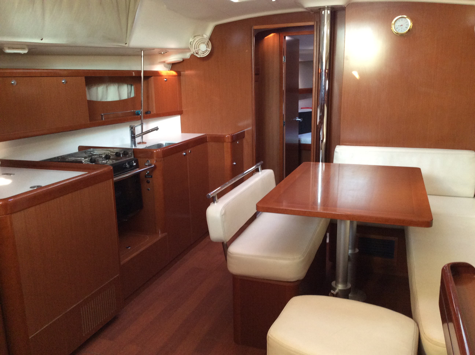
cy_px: 178
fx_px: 438
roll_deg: +0.4
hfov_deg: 56.9
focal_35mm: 32
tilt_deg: -14.6
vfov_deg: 44.1
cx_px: 238
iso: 125
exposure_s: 1/25
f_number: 2.4
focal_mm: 3.3
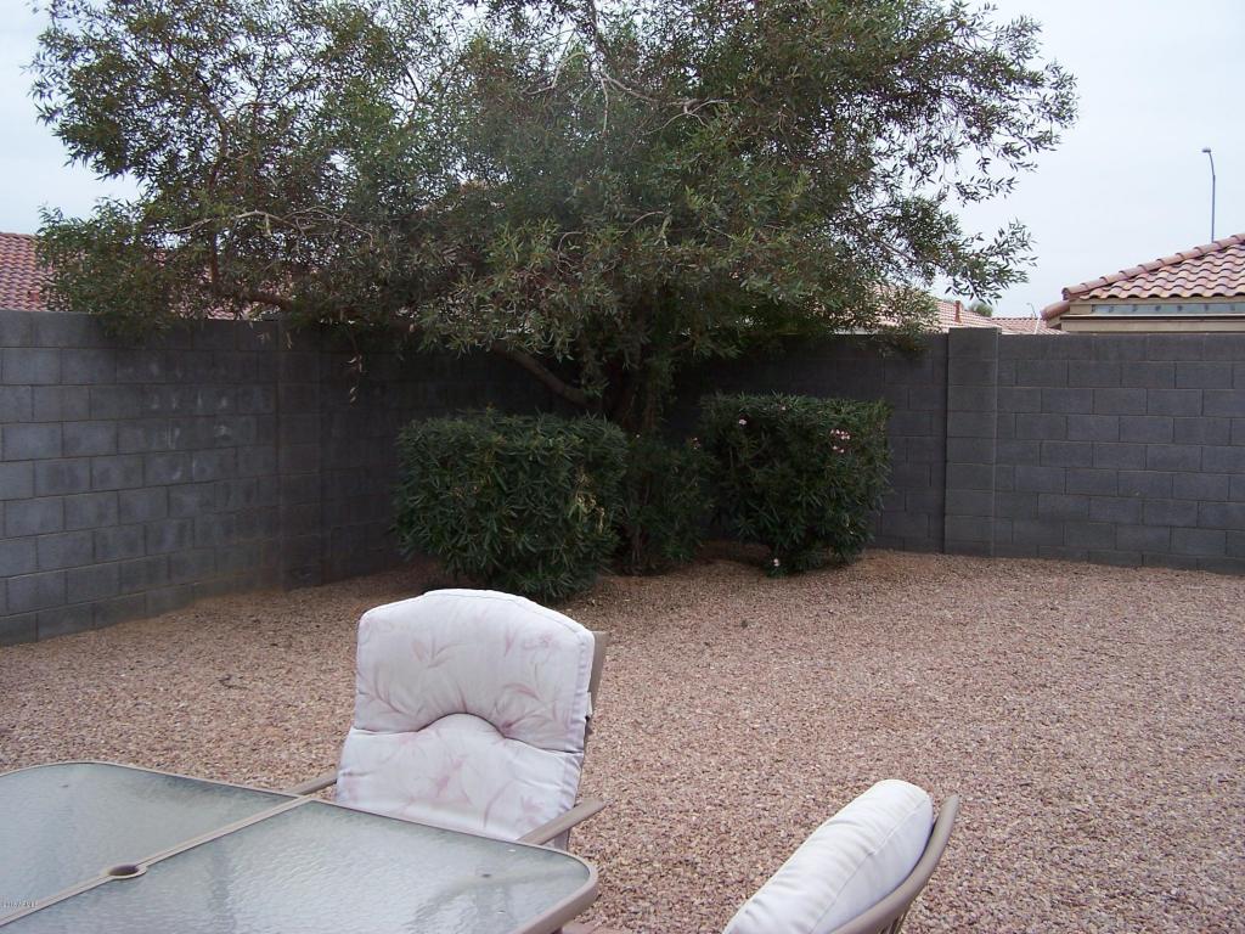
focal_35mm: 38
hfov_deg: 49.0
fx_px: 1367
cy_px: 467
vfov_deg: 37.7
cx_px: 622
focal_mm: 6.3
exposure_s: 1/500
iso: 80
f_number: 2.8
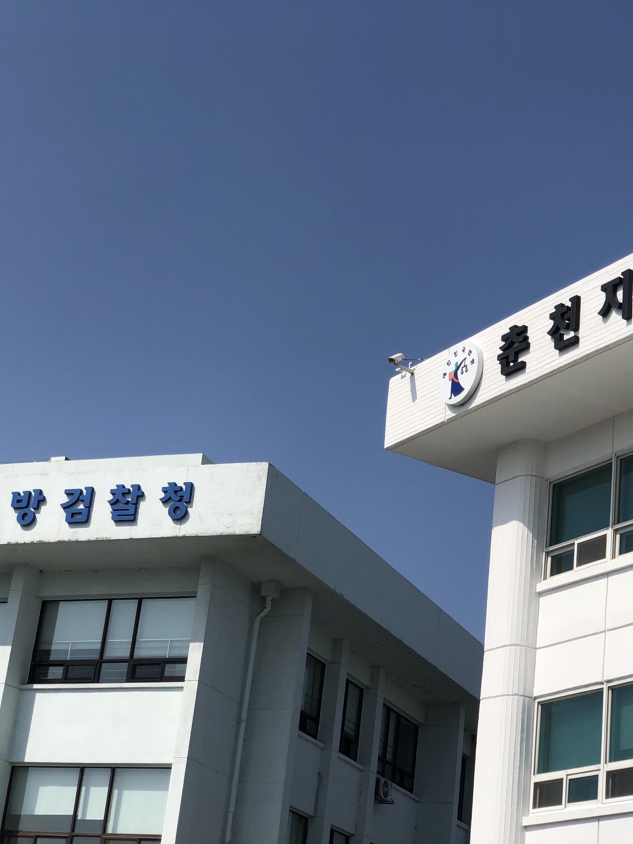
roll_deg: -4.2
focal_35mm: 70
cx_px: 422
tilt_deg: +23.4
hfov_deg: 20.9
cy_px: 420
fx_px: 1707
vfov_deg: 27.8
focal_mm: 6
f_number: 2.4
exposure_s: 1/2088
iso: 16
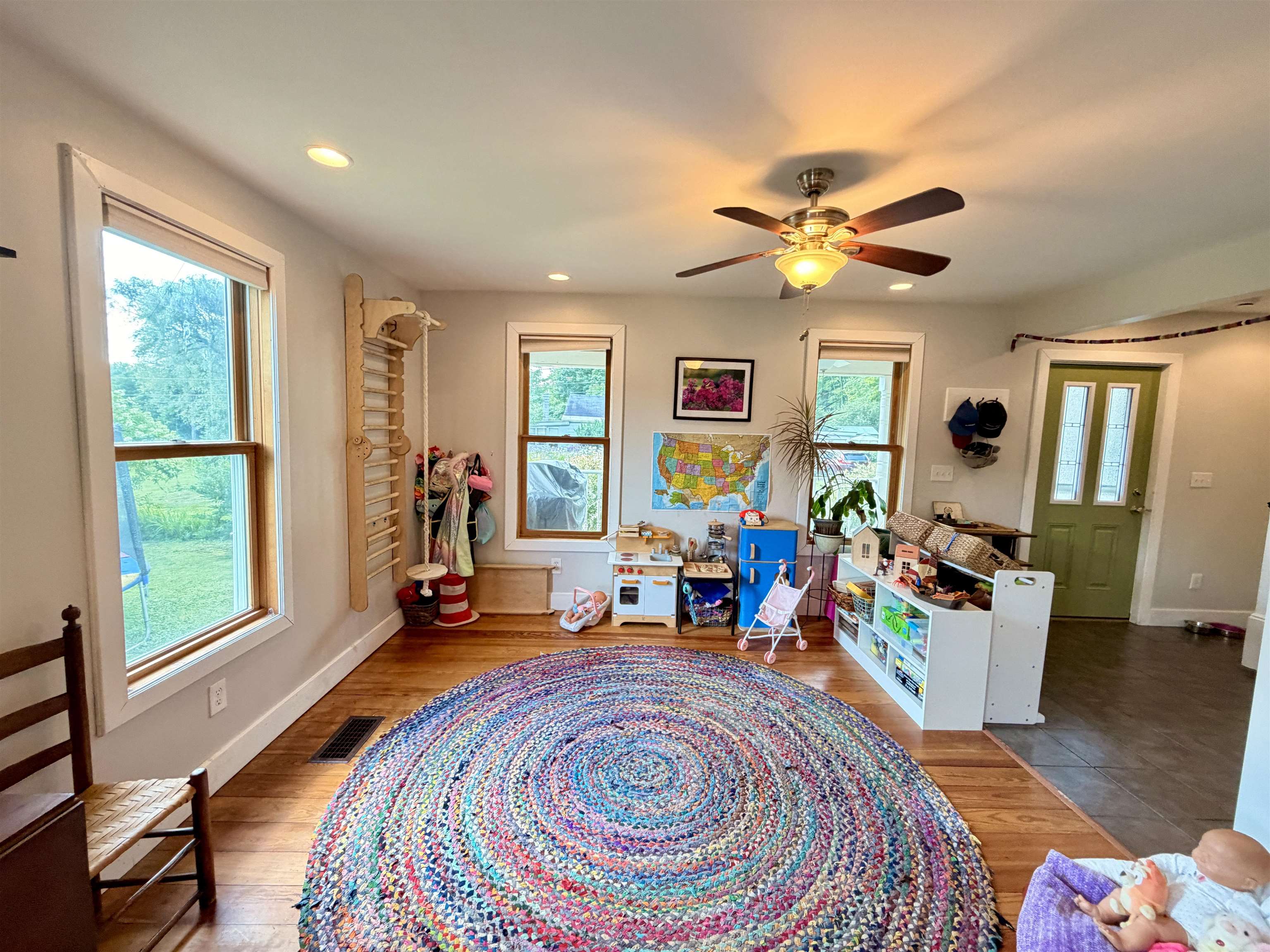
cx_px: 635
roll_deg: -1.3
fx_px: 514
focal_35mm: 14
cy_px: 476
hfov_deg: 102.1
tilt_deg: -4.5
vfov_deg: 85.7
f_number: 2.2
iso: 320
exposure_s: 1/60
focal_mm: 2.22
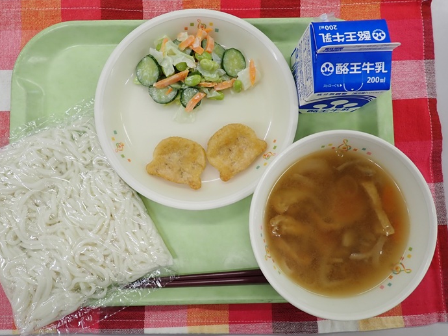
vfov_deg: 48.2
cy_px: 165
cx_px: 210
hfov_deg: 61.6
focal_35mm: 29
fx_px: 375
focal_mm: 4.5
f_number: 2
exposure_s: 1/125
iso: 100
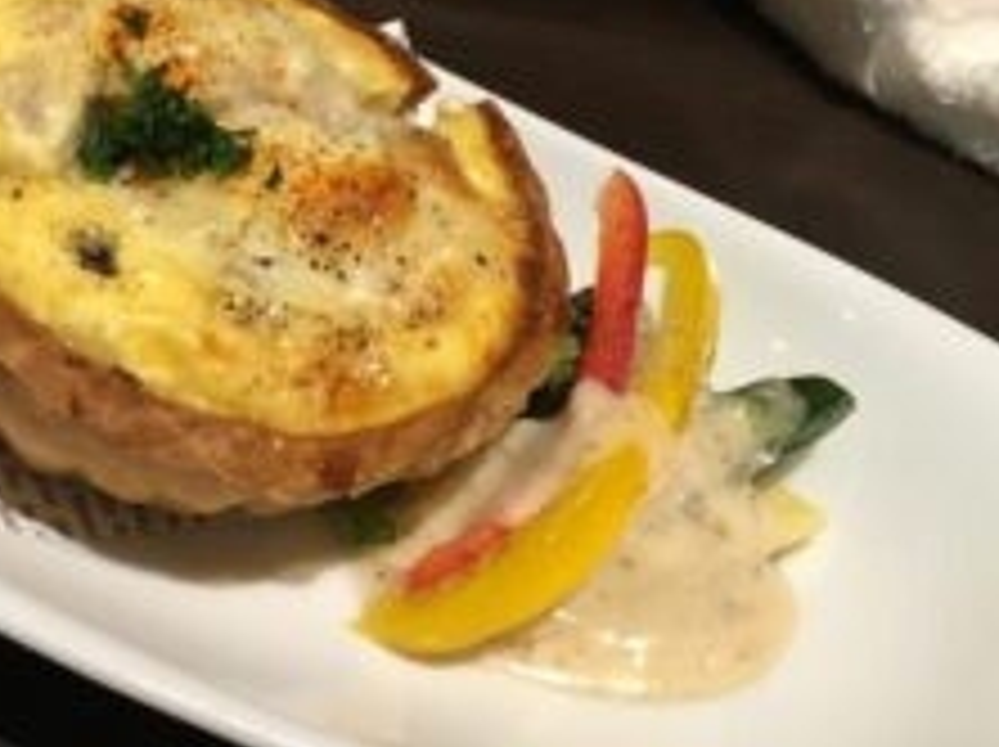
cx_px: 268
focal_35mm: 49
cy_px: 304
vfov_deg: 29.6
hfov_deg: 38.1
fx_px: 1413
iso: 200
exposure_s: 1/30
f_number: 2.2
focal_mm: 4.15
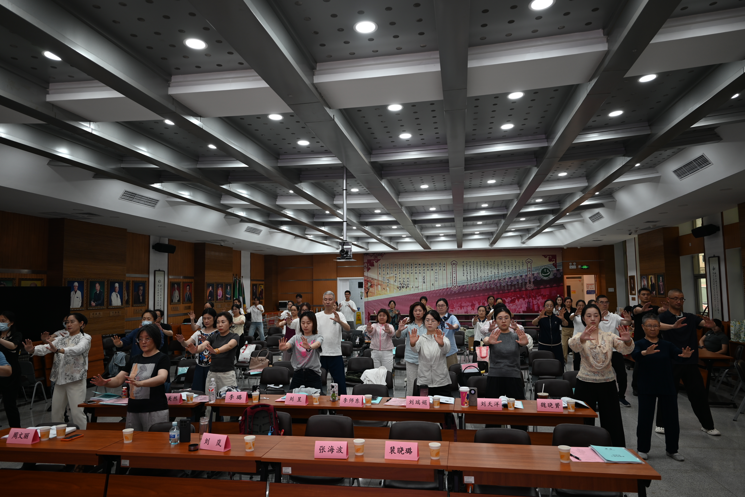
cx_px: 372
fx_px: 497
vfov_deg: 53.2
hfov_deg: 73.7
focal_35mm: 24
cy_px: 248
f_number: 4
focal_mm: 24
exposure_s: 1/25
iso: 125
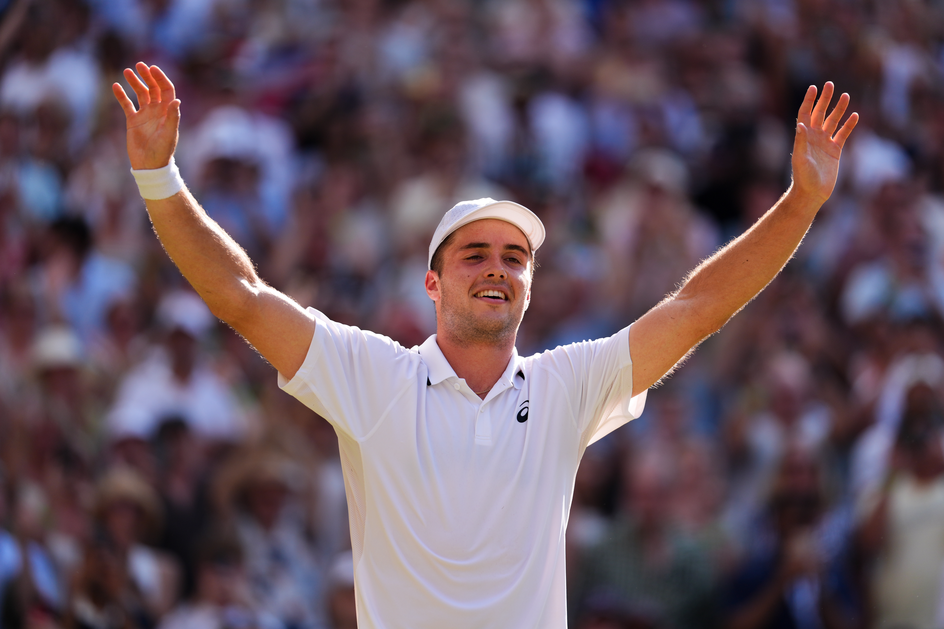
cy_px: 314
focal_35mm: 300
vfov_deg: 4.6
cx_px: 472
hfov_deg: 6.9
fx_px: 7866
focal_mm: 300
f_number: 2.8
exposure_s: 1/1600
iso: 250
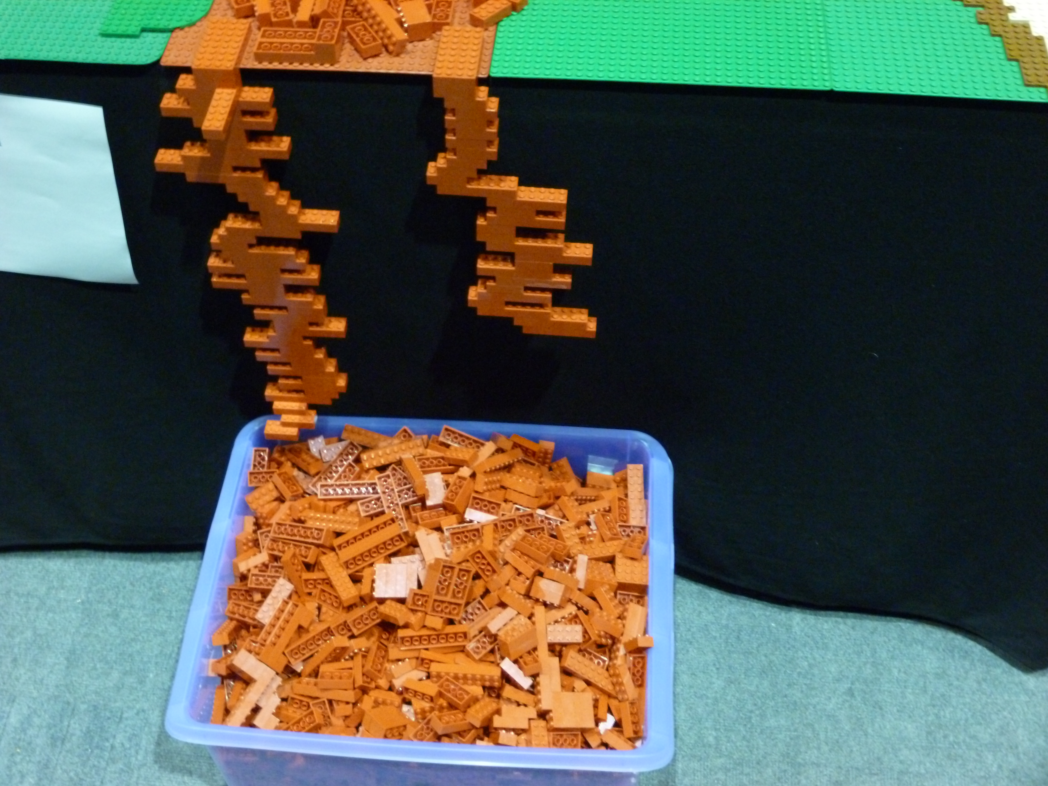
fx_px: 1453
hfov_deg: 39.7
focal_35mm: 48
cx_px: 524
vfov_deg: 30.3
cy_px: 393
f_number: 4
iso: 640
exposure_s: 1/4
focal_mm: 8.6
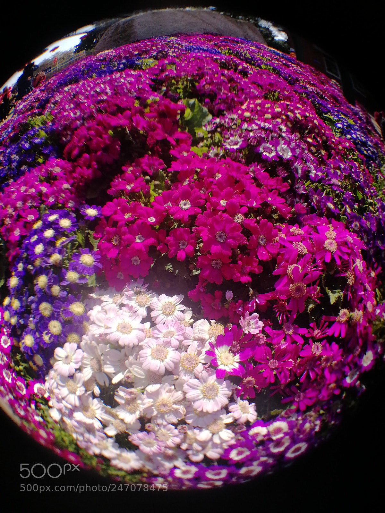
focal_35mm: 27
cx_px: 192
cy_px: 256
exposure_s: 1/787
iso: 50
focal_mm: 3.95
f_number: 2.2
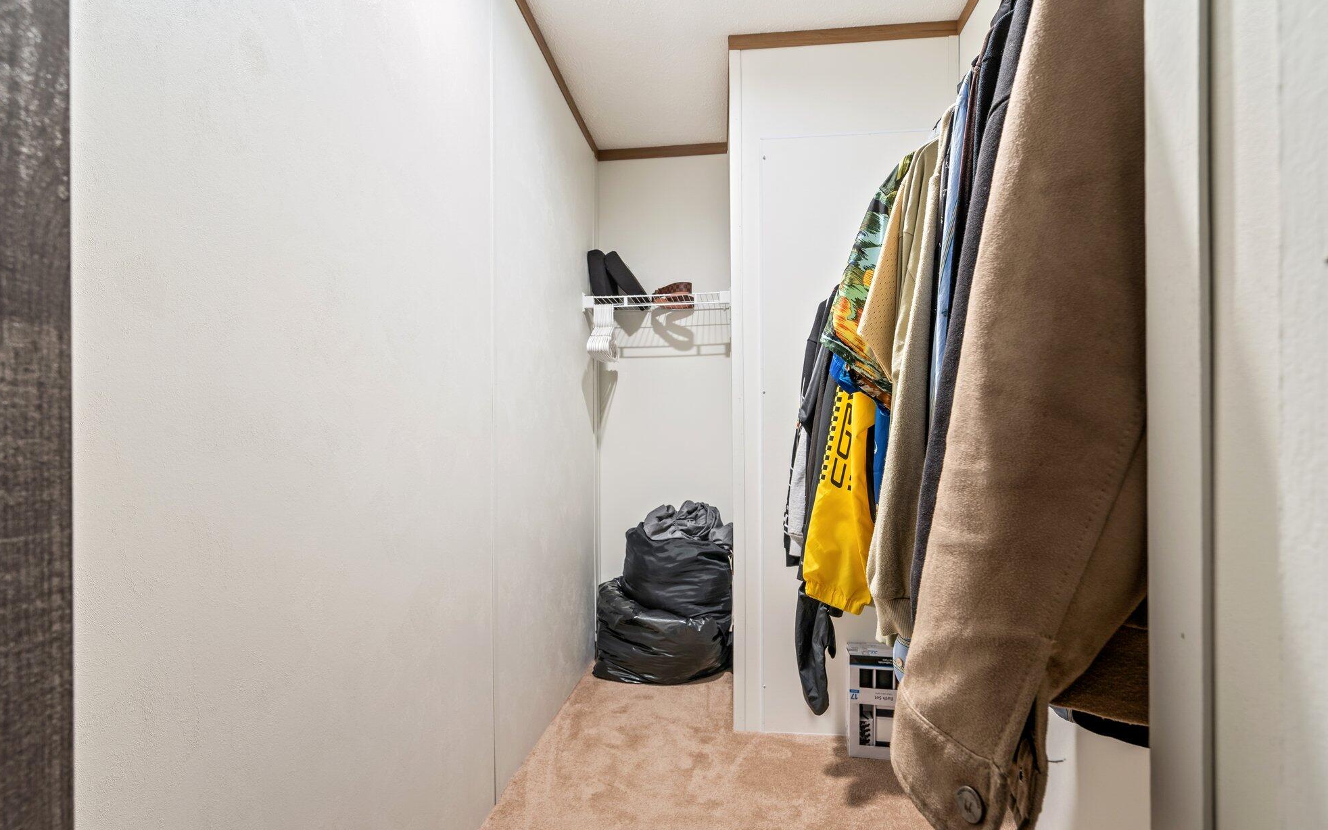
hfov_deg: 94.3
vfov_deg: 67.9
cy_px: 448
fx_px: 615
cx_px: 652
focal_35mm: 17
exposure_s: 4
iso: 100
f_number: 9
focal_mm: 16
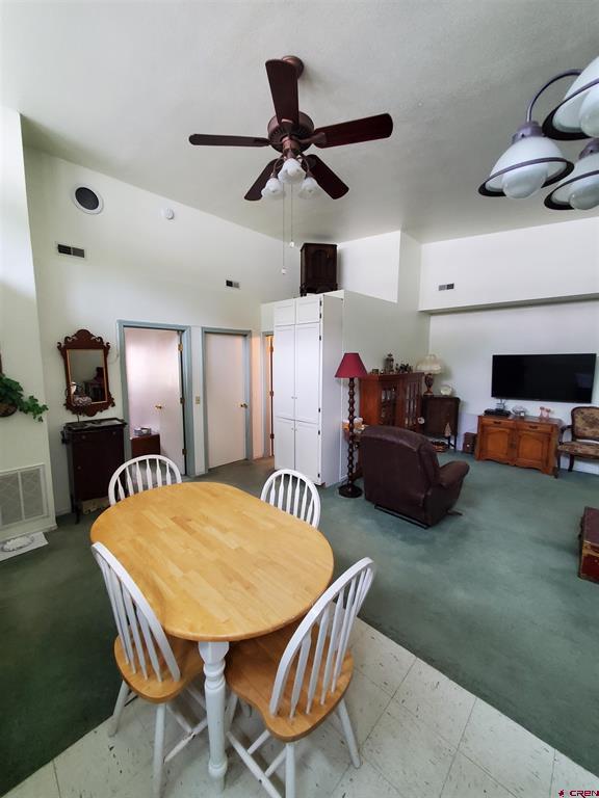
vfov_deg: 106.2
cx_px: 300
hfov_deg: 89.9
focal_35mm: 13
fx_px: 300
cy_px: 399
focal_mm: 1.8
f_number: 2.2
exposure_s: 1/59
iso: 400
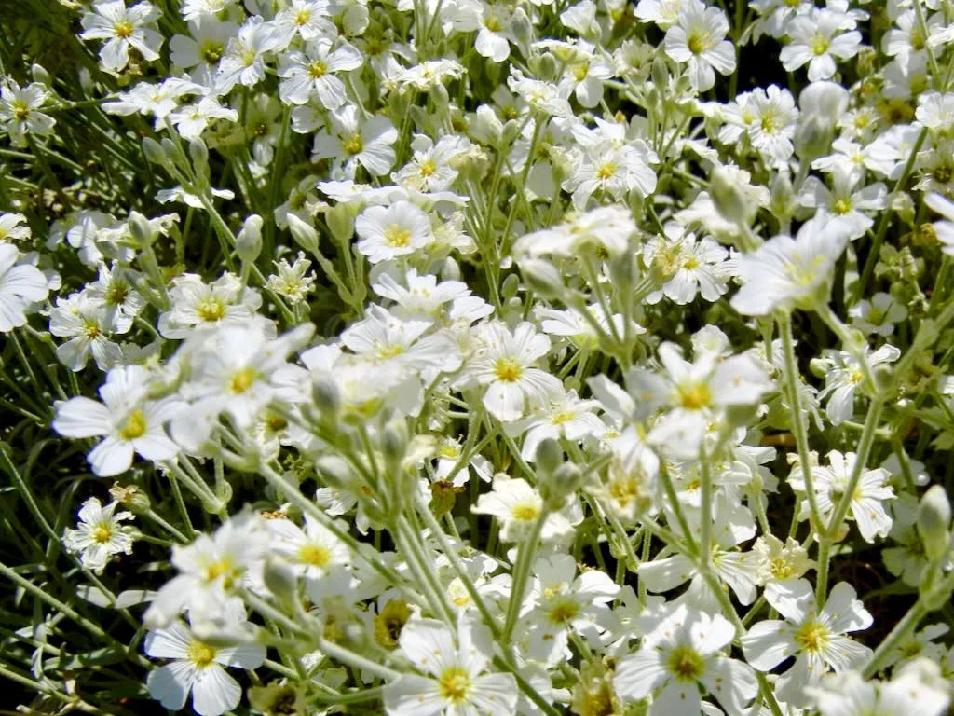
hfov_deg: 60.0
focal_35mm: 30
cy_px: 358
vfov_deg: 46.8
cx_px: 477
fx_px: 827
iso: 160
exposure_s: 1/1724
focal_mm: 5.4
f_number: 7
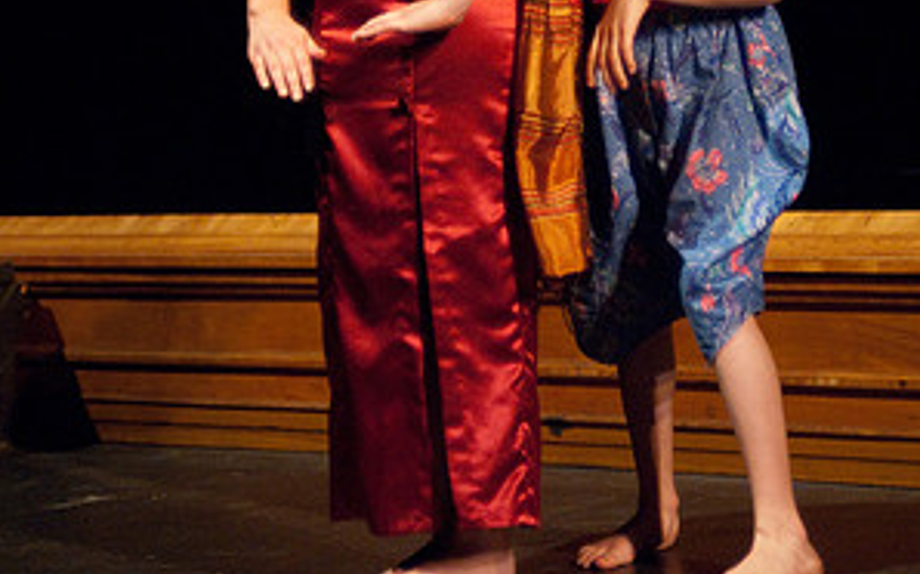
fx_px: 3935
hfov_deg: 13.3
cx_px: 458
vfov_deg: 8.3
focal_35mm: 157
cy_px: -15
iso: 1600
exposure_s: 1/160
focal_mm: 68
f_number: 2.8
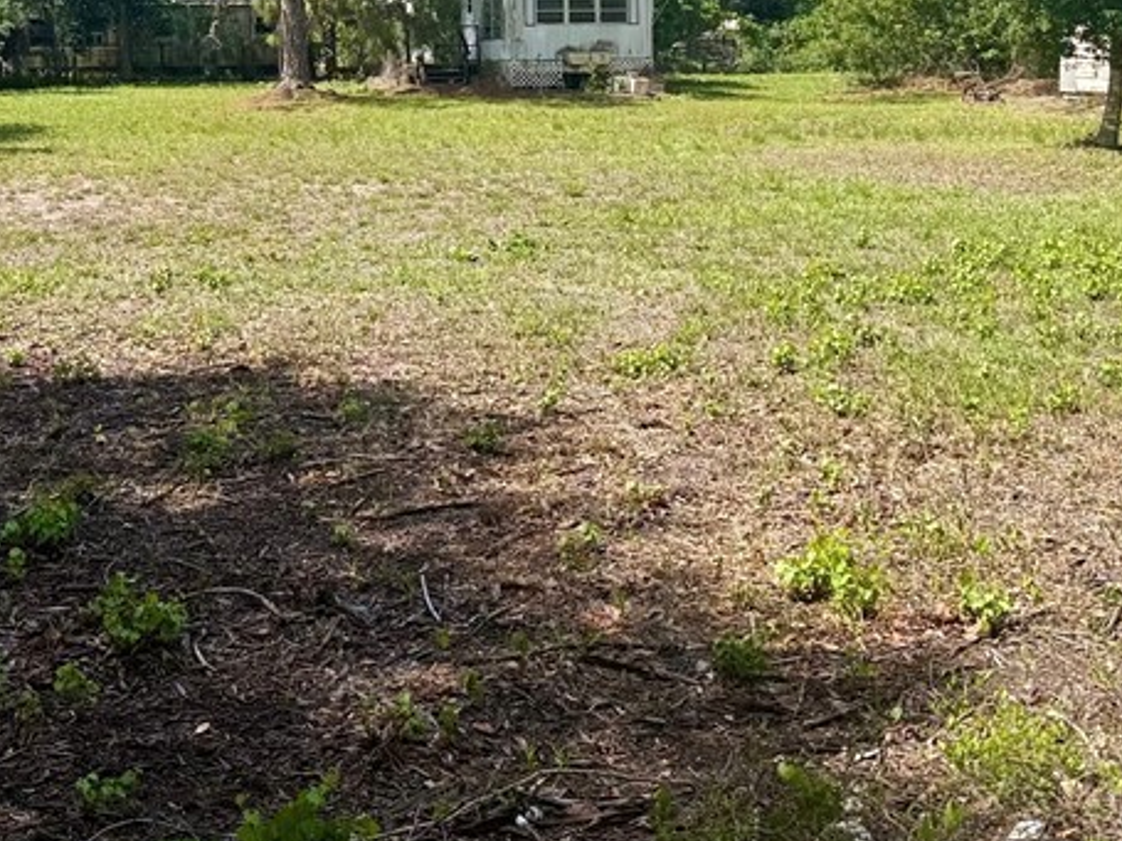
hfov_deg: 35.5
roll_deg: -2.3
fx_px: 1750
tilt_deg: +0.2
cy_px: 49
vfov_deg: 26.0
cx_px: 488
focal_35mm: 54
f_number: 1.78
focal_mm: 6.76
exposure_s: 1/3759
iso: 80
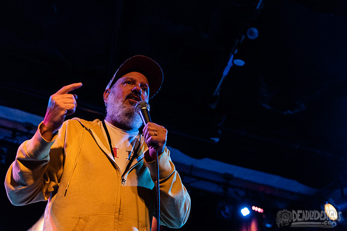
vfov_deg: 31.9
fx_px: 405
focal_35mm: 42
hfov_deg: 46.4
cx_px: 174
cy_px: 116
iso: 2000
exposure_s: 1/160
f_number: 3.2
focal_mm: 42
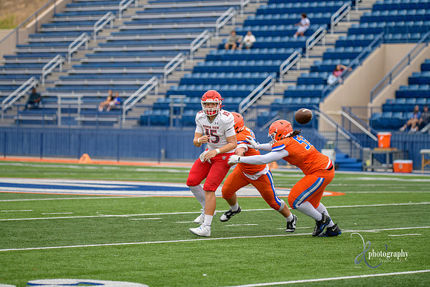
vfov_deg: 8.6
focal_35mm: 160
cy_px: 144
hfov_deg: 12.8
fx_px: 1911
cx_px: 215
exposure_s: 1/800
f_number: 2.8
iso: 250
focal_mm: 160
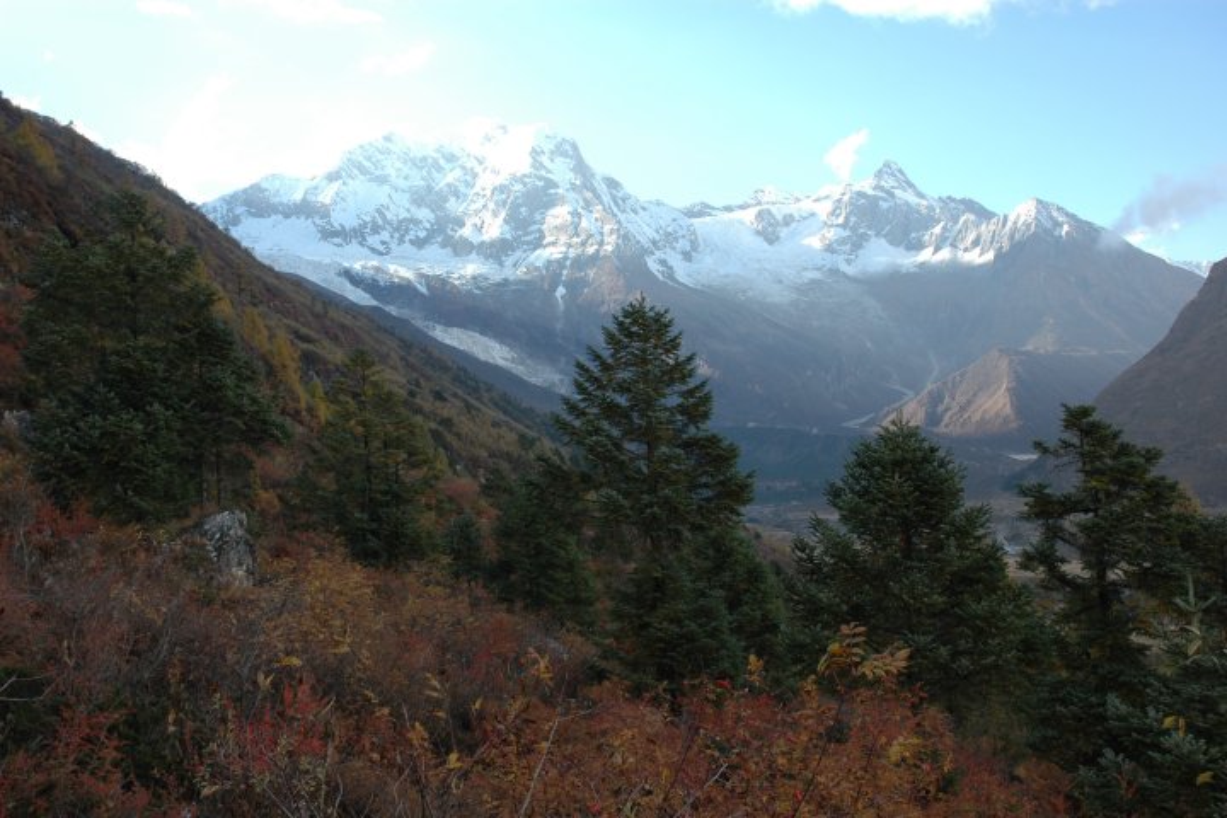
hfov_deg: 57.2
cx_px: 614
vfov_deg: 40.0
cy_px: 409
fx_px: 1125
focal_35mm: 33
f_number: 6.3
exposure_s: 1/160
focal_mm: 22
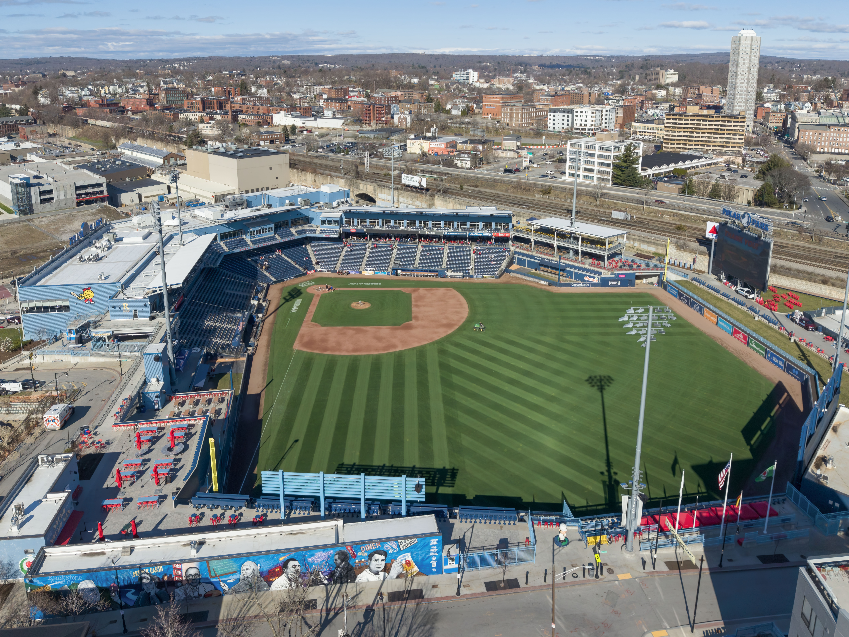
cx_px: 424
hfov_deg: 71.6
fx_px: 589
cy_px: 318
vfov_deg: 56.8
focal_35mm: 24
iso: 200
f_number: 1.8
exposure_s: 1/6400
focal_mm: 8.67
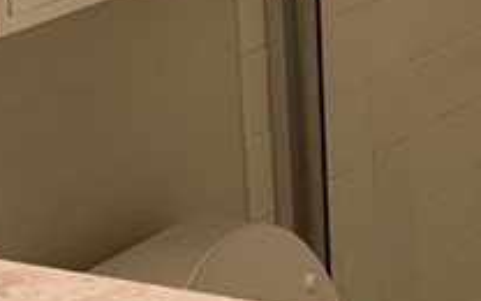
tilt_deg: -9.4
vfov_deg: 9.4
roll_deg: +2.9
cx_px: 261
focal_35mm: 136
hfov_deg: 15.4
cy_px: -109
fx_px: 1783
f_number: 1.8
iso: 100
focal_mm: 4.25
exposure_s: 1/60
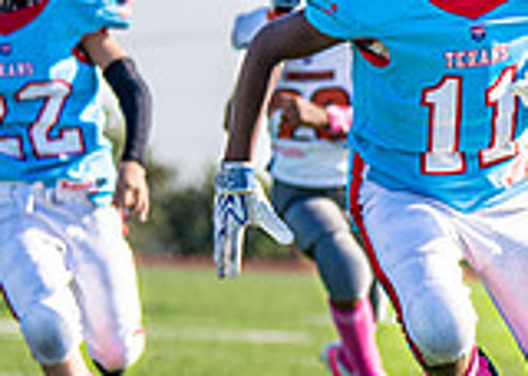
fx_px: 5798
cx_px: 1149
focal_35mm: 387
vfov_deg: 3.7
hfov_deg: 5.1
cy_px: 153
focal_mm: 70
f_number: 2.8
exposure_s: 1/1600
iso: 100
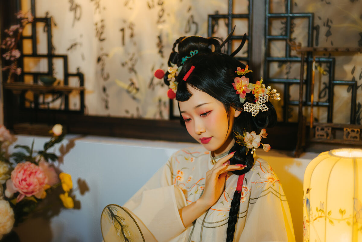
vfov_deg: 27.0
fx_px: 503
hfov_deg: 39.6
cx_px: 181
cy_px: 121
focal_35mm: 50
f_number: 1.8
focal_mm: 50
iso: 100
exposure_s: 1/125
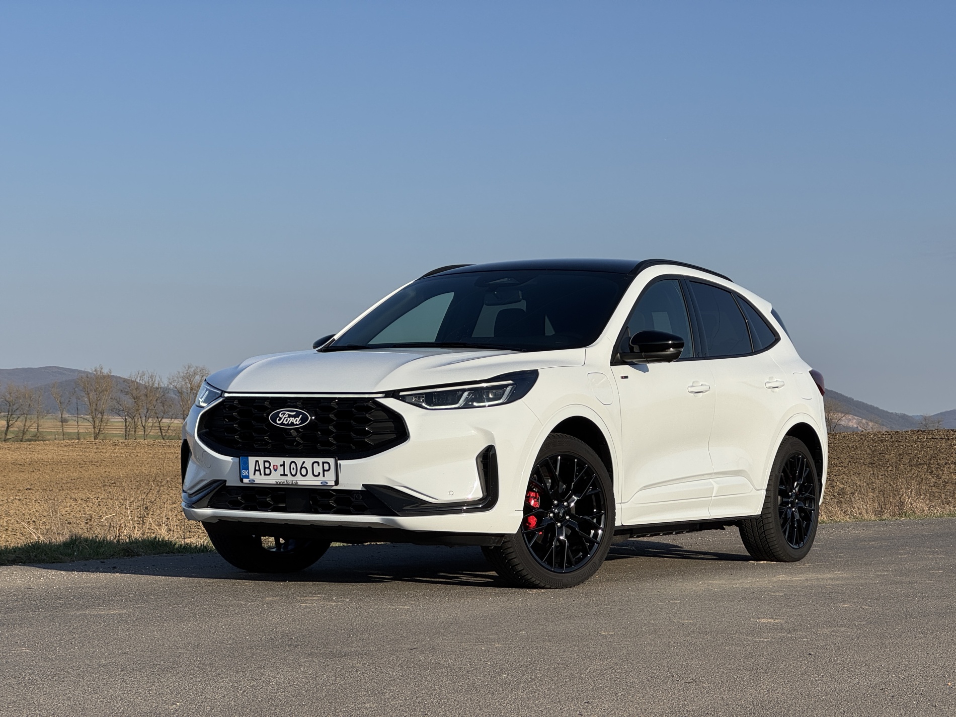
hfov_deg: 25.3
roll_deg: -0.5
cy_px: 358
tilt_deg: +1.9
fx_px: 2127
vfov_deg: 19.1
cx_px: 478
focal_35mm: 77
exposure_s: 1/1130
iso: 25
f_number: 2.8
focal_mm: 9
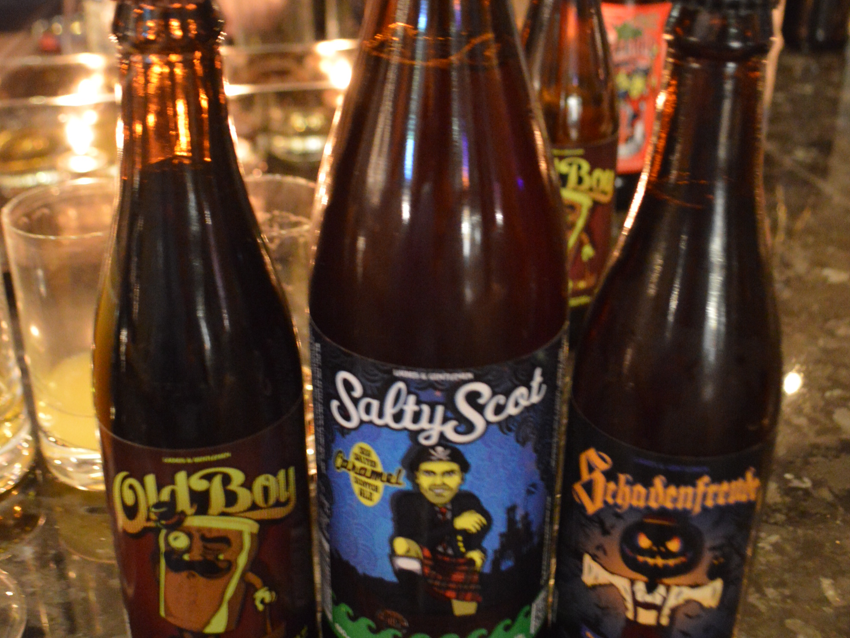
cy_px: 216
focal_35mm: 44
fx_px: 1081
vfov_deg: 32.6
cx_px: 431
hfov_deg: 42.9
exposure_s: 1/2
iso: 3200
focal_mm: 20
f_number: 3.8
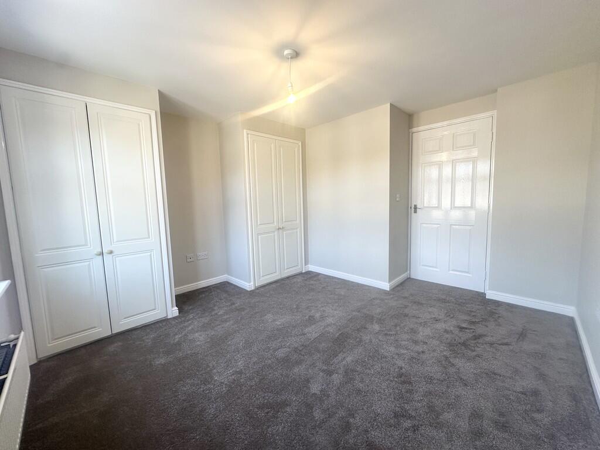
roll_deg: +1.6
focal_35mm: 14
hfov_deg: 102.1
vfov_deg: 85.7
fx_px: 243
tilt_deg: -5.6
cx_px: 300
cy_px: 225
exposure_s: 1/99
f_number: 2.2
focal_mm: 2.22
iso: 125
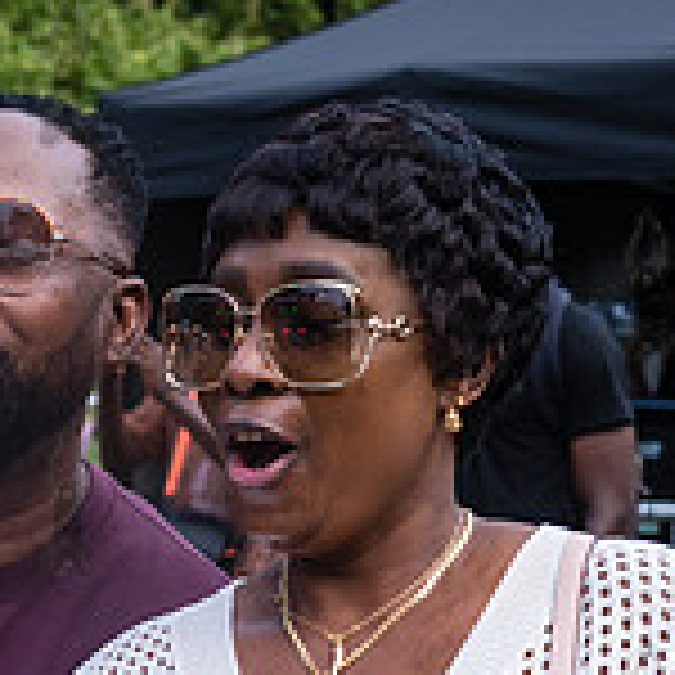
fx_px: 2824
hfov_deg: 13.5
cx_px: 63
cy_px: 500
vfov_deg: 13.6
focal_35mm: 128
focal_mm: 39
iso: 1000
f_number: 4
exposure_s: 1/800
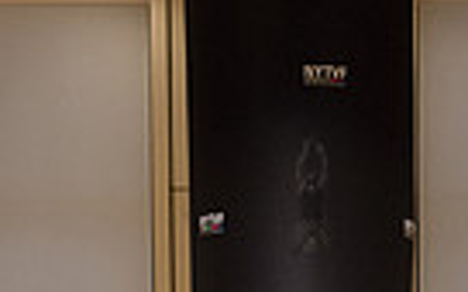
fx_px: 1556
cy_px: 524
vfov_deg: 10.1
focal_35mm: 122
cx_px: 310
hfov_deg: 17.1
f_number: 4
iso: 2500
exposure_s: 1/320
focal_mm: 28
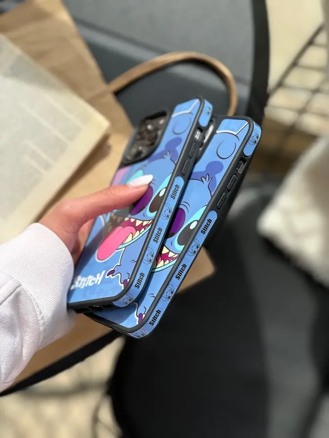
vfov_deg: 25.3
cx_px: 164
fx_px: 976
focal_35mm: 77
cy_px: 219
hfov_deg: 19.1
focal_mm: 9
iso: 25
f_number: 2.8
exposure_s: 1/332
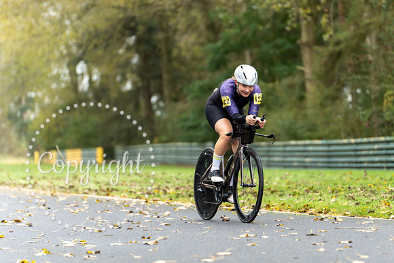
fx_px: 2091
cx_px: 240
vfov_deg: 7.2
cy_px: 120
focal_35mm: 191
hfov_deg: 10.8
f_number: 2.8
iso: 800
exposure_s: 1/1000
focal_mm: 157
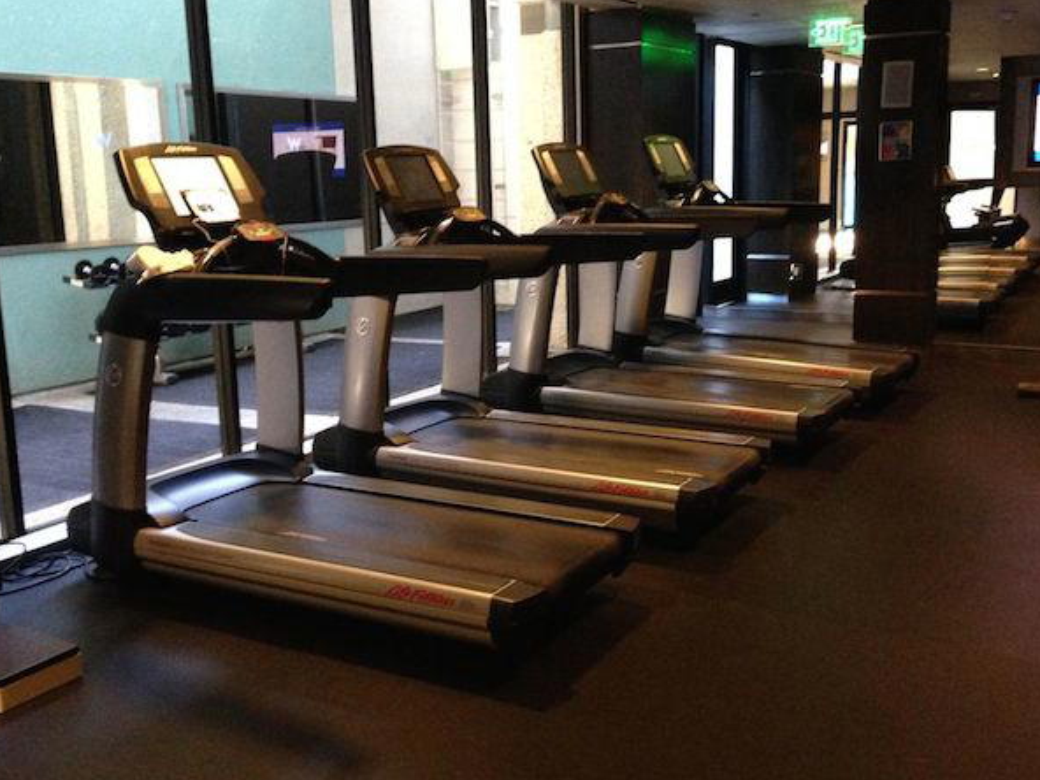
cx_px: 538
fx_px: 1172
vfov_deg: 36.8
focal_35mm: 39
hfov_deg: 47.9
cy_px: 370
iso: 400
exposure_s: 1/15
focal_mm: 4.12
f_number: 2.4
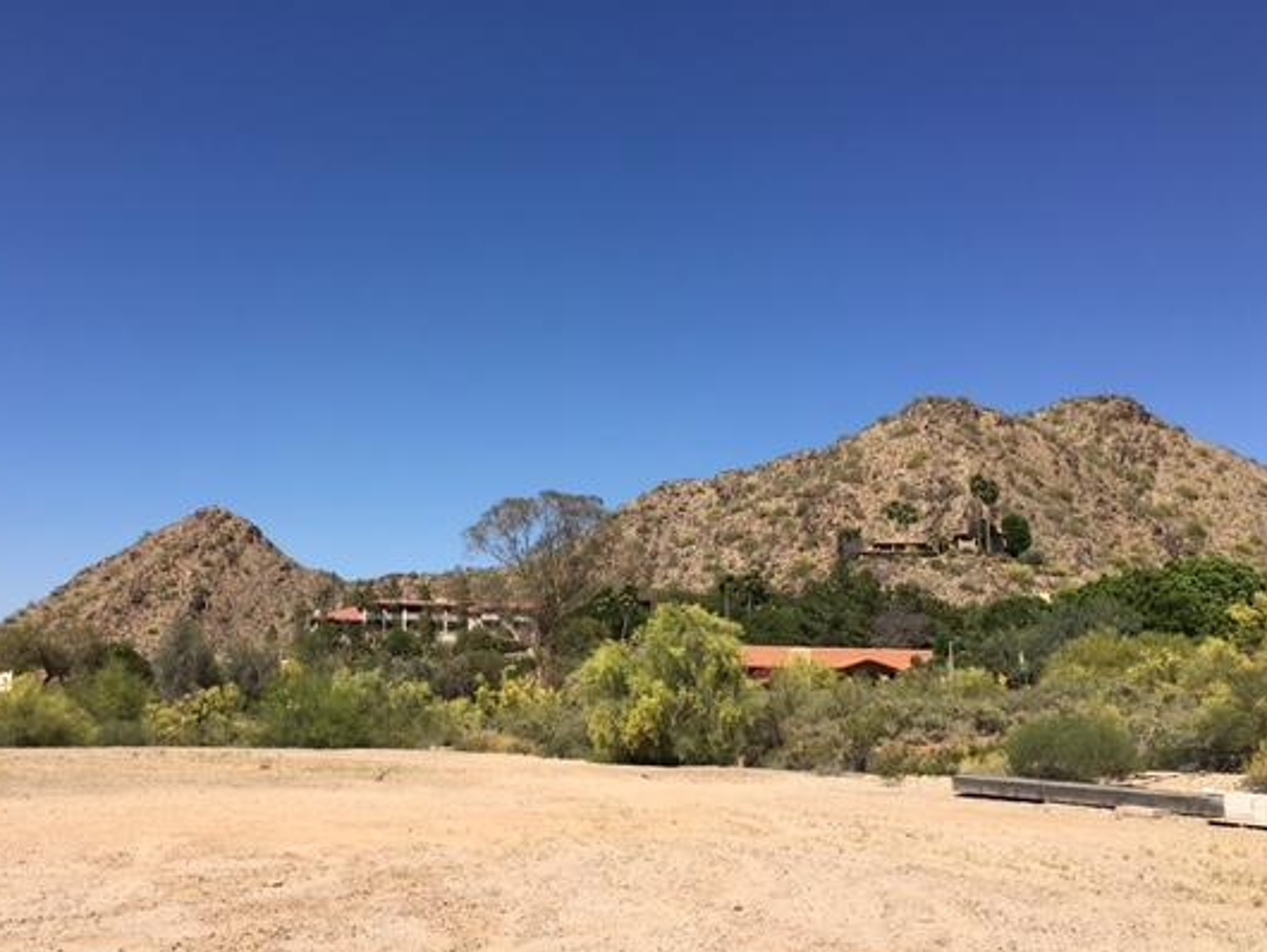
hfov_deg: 52.4
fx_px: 1282
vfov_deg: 40.6
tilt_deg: +6.8
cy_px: 555
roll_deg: -1.7
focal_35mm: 35
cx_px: 543
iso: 25
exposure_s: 1/2079
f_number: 2.2
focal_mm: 4.15
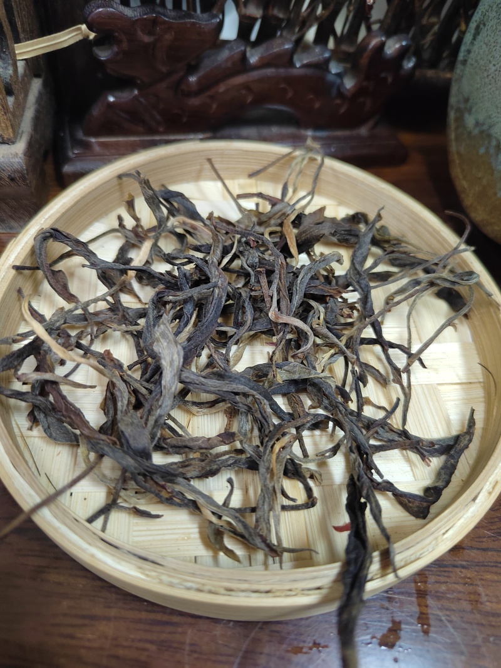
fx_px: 444
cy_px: 334
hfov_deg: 58.9
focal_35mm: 23
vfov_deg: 73.9
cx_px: 250
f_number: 1.9
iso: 1853
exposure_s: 1/50
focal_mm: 5.52
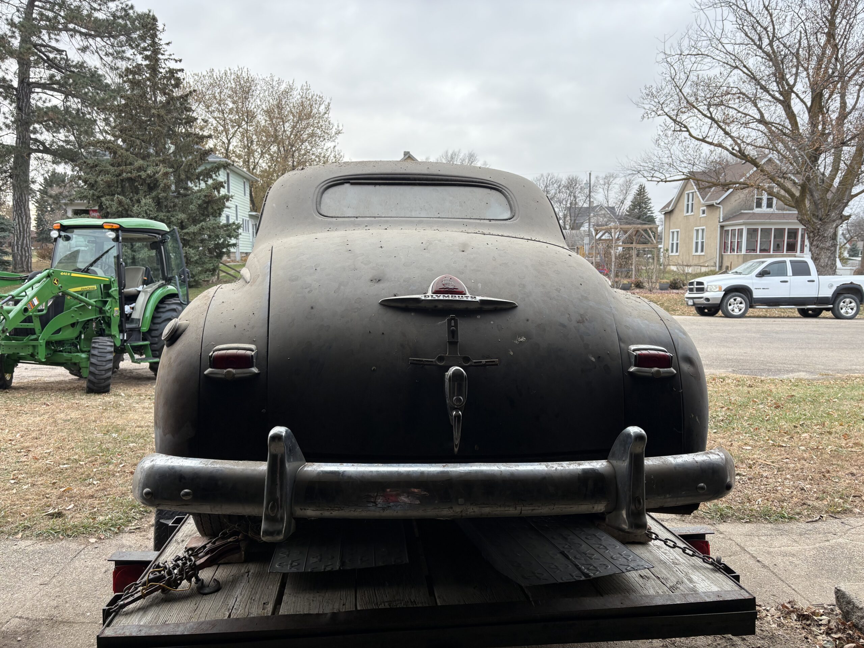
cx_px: 432
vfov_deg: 53.1
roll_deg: -1.0
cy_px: 324
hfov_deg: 67.3
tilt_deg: -6.6
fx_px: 649
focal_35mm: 26
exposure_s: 1/122
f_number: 1.6
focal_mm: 5.96
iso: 40
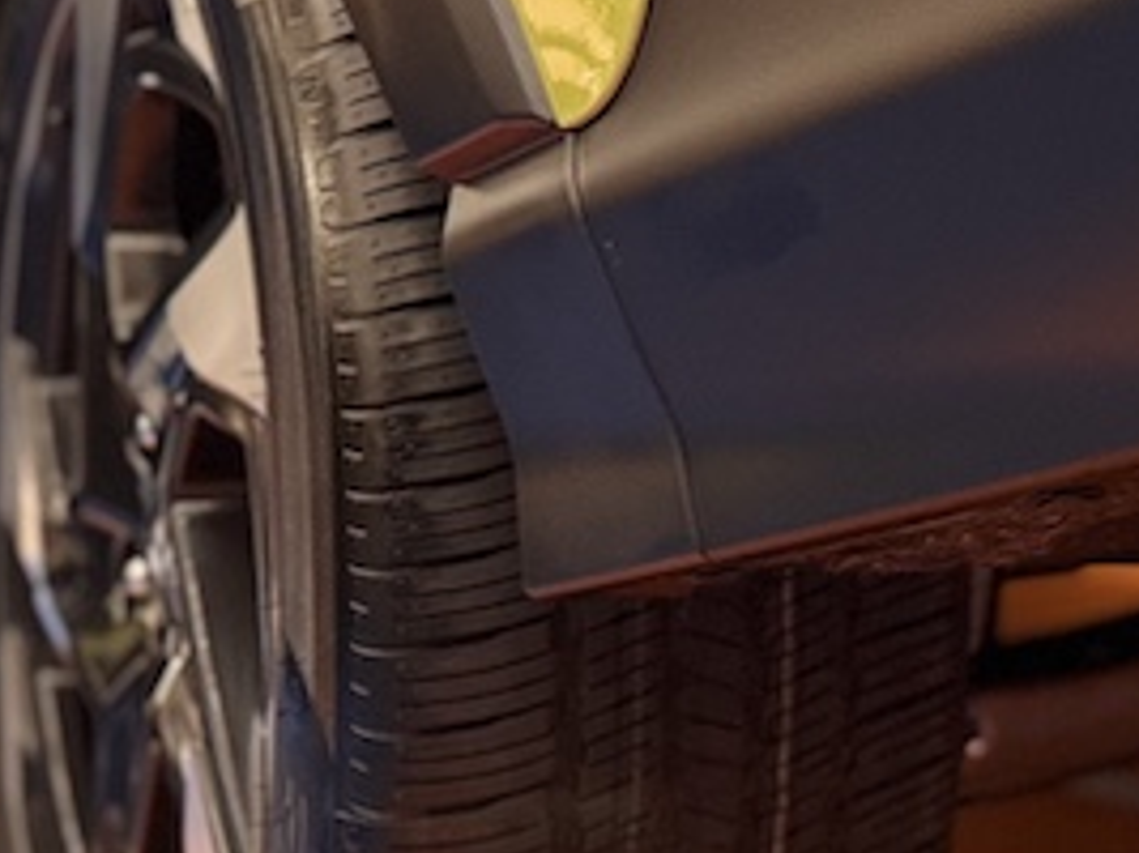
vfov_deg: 16.2
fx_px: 2960
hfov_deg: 17.8
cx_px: 2005
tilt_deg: +1.5
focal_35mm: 90
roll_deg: +2.0
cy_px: 73
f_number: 1.78
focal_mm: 6.76
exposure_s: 1/50
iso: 320
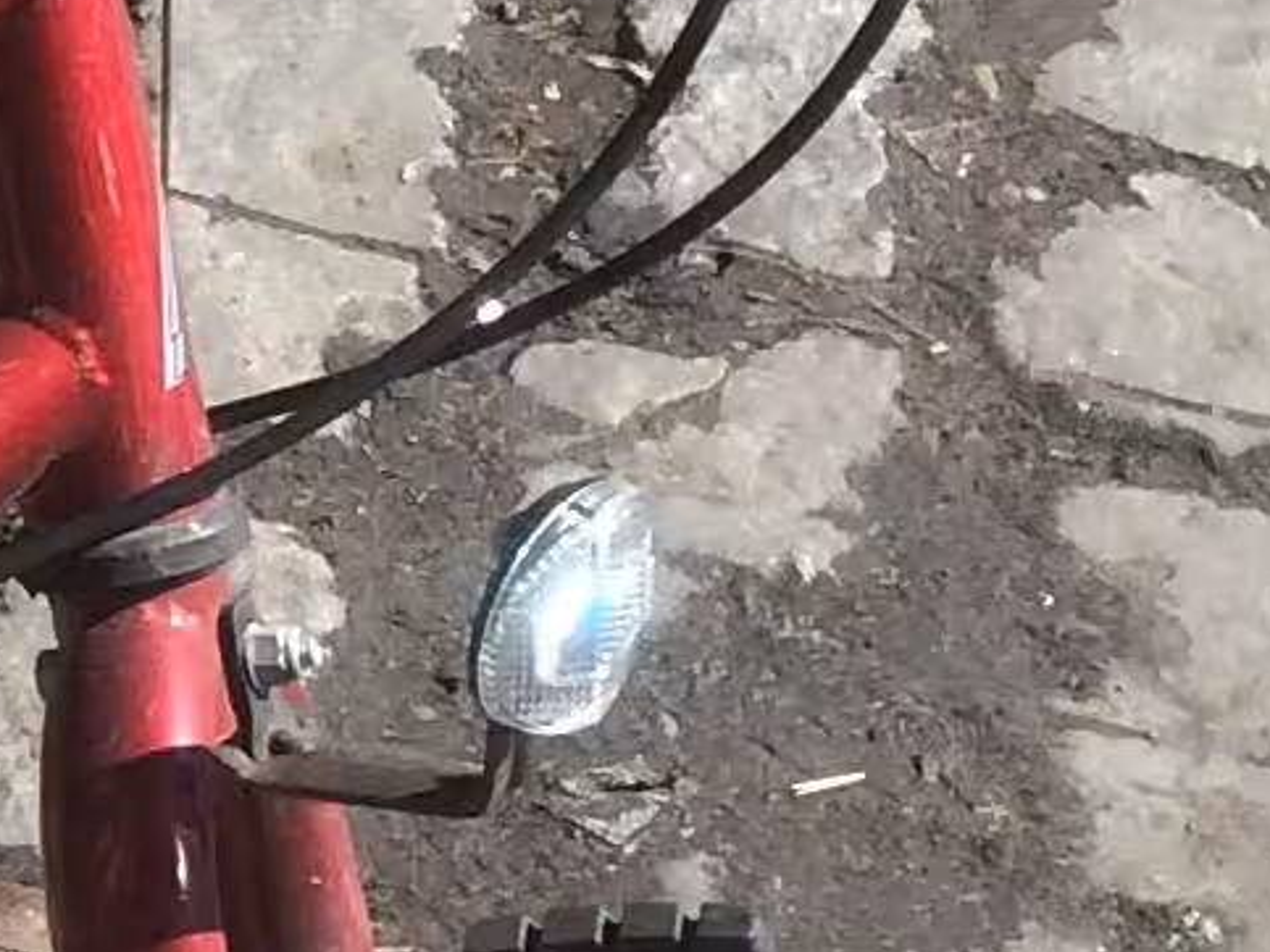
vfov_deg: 7.6
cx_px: -2206
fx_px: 7189
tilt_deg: -44.2
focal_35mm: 196
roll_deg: -0.4
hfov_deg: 8.7
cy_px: 610
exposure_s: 1/1325
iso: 32
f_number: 2.2
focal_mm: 4.15
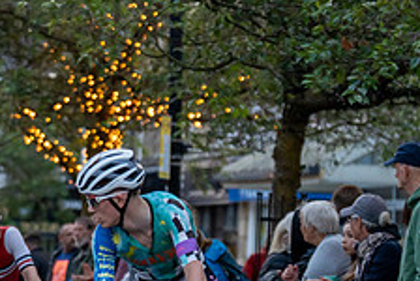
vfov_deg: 5.3
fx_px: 3049
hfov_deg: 7.8
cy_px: 211
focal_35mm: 261
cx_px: -82
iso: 3200
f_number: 2.8
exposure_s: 1/1000
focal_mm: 101
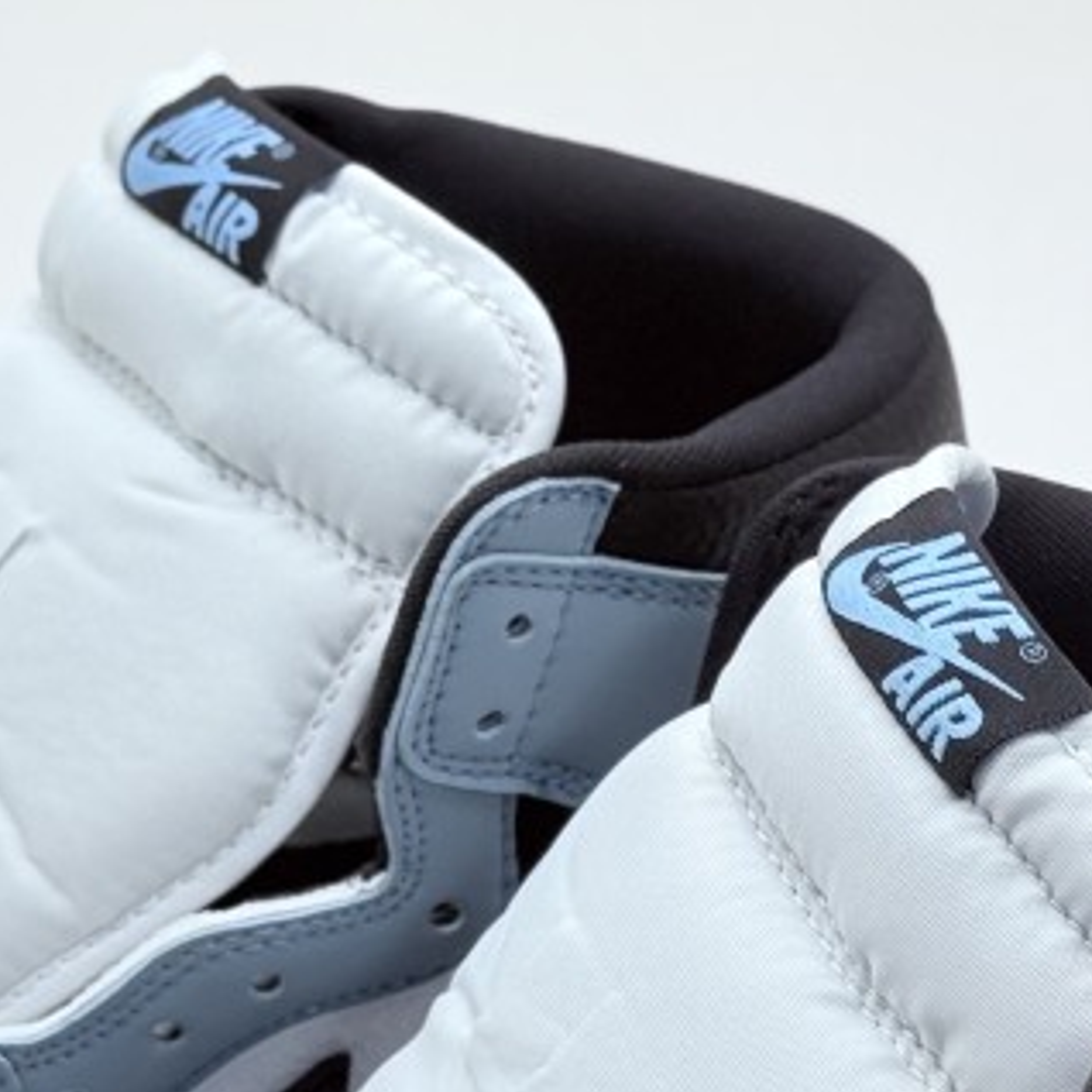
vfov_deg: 30.0
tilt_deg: -26.7
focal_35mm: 57
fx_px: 2034
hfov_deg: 30.0
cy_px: 546
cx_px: 661
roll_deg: -0.2
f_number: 1.78
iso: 64
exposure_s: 1/646
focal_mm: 6.76
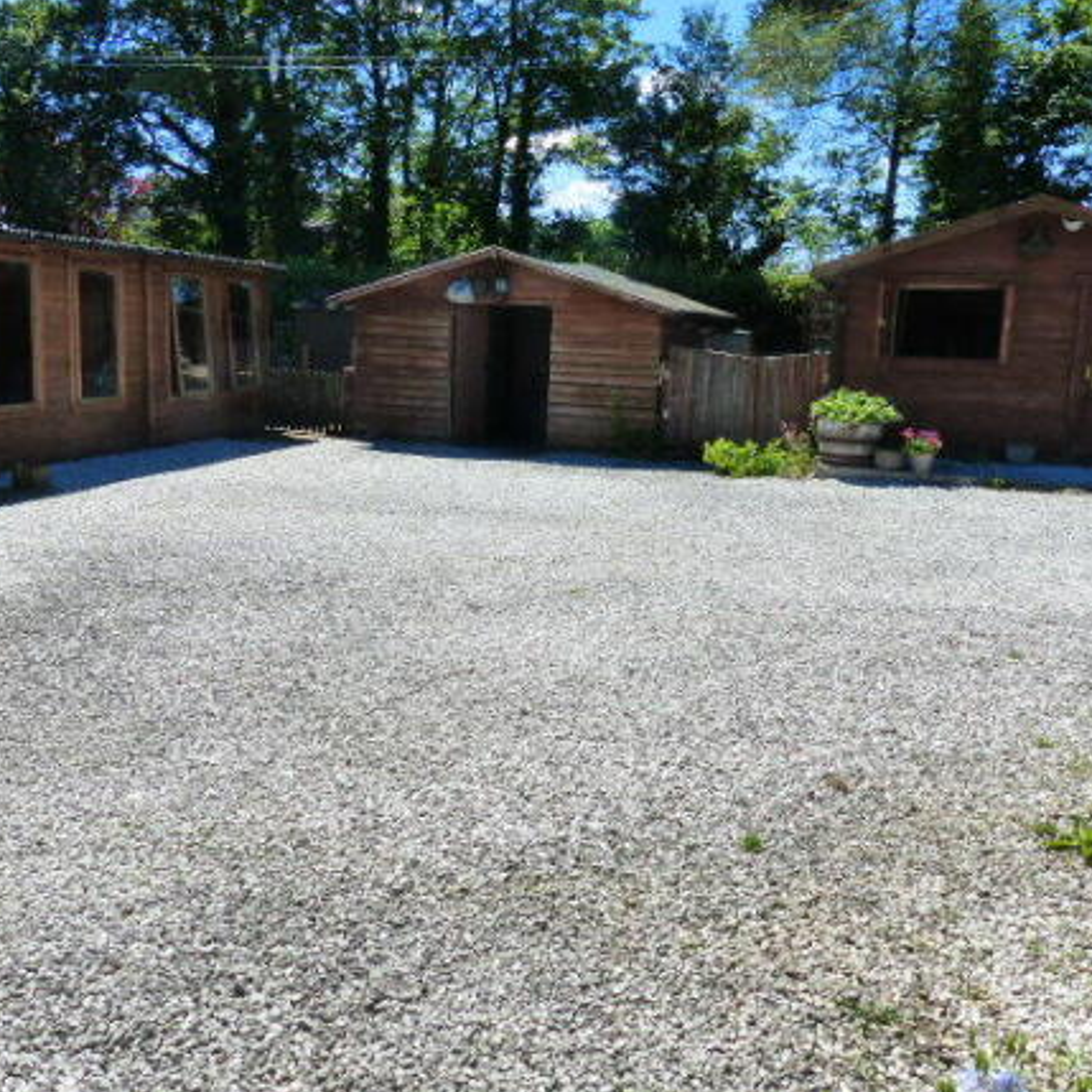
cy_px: 546
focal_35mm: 30
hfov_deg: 54.0
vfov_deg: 54.0
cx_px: 538
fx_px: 1071
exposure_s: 1/800
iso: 250
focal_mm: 4.5
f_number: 4
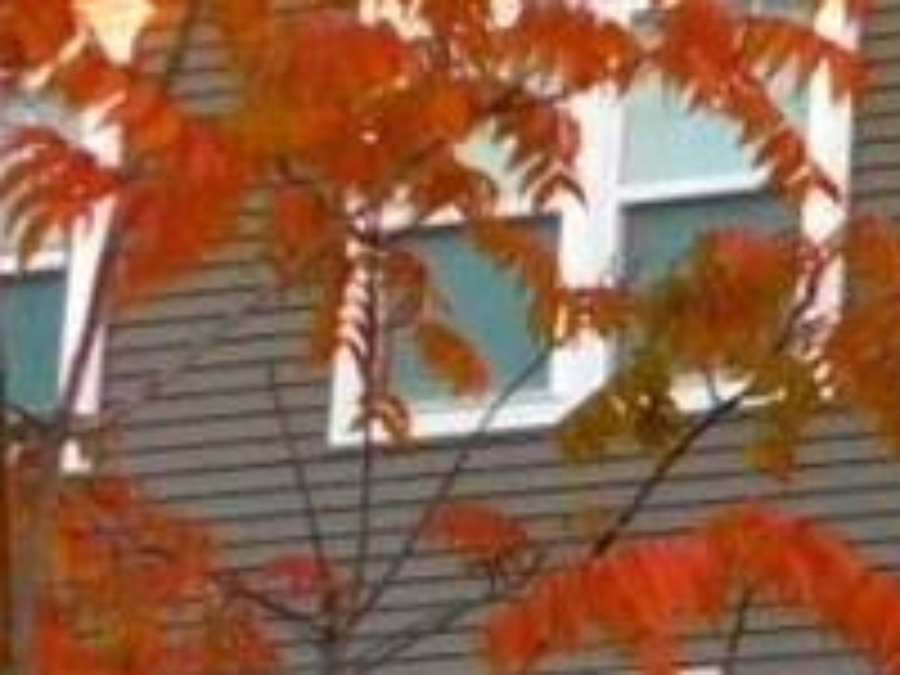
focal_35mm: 166
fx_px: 4316
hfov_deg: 10.9
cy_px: 1278
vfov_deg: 8.5
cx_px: 1750
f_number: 3
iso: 125
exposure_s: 1/125
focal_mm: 4
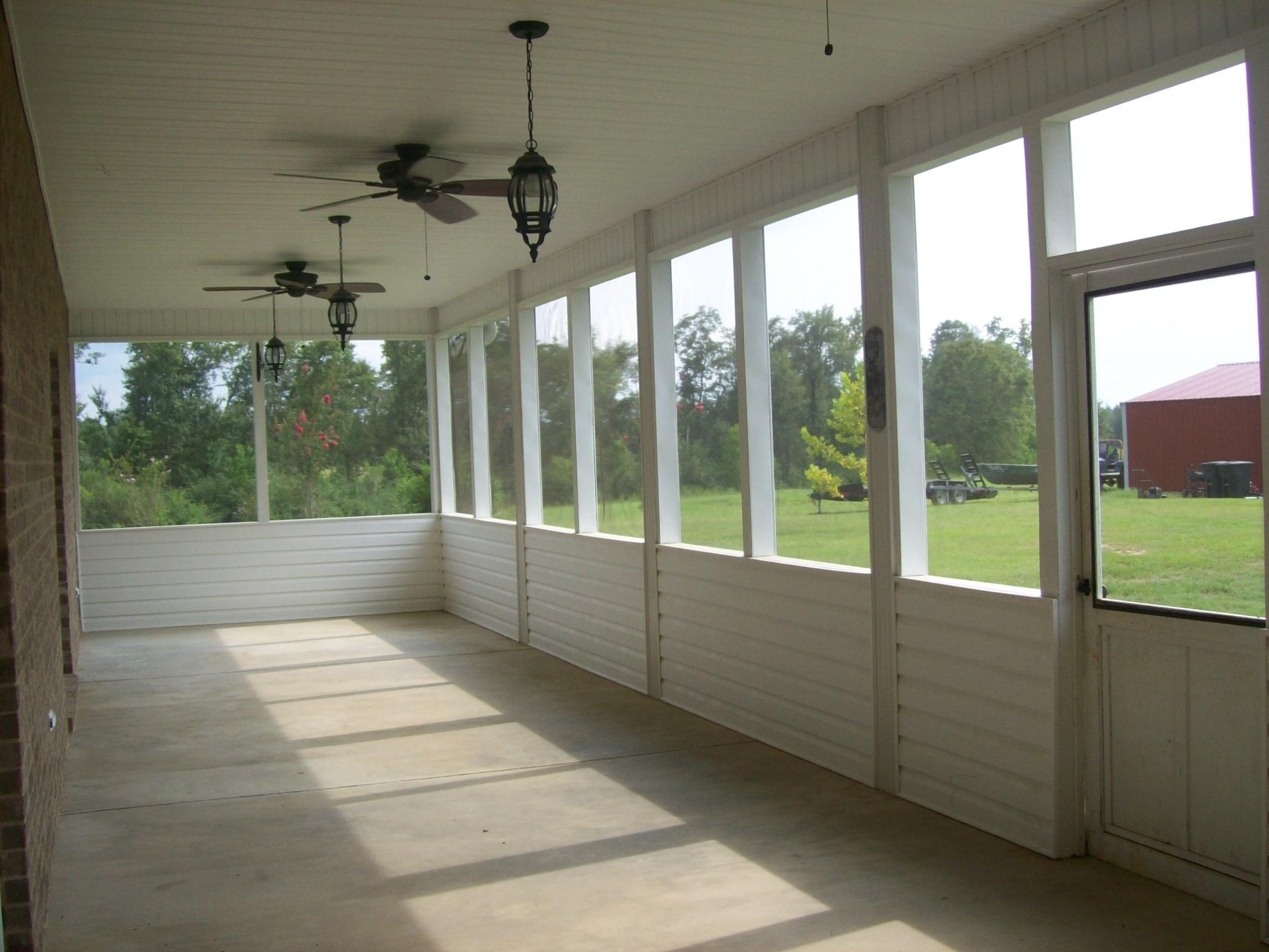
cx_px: 634
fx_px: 1320
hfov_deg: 51.4
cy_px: 476
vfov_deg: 39.7
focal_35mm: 36
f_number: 2.7
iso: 80
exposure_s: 1/319
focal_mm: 6
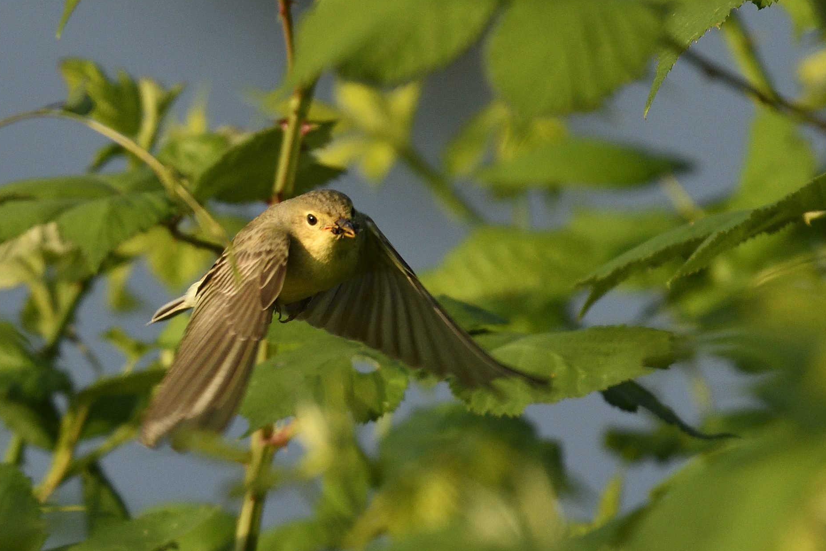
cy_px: 291
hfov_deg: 2.1
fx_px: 22143
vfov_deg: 1.4
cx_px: 415
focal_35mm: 965
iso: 800
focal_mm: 600
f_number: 7.1
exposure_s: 1/1600
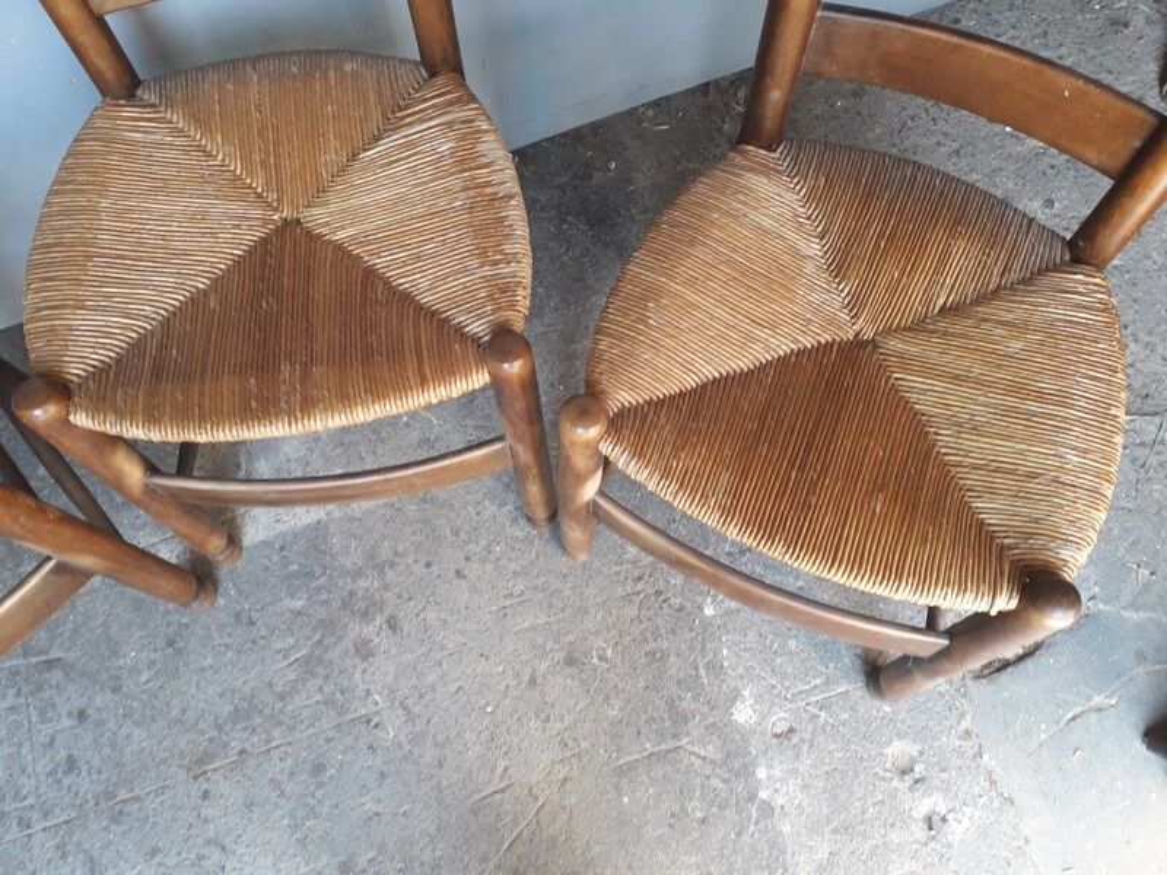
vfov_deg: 51.4
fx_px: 910
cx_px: 584
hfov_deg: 65.3
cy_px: 438
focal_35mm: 27
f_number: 1.9
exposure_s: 1/50
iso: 80
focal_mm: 3.6
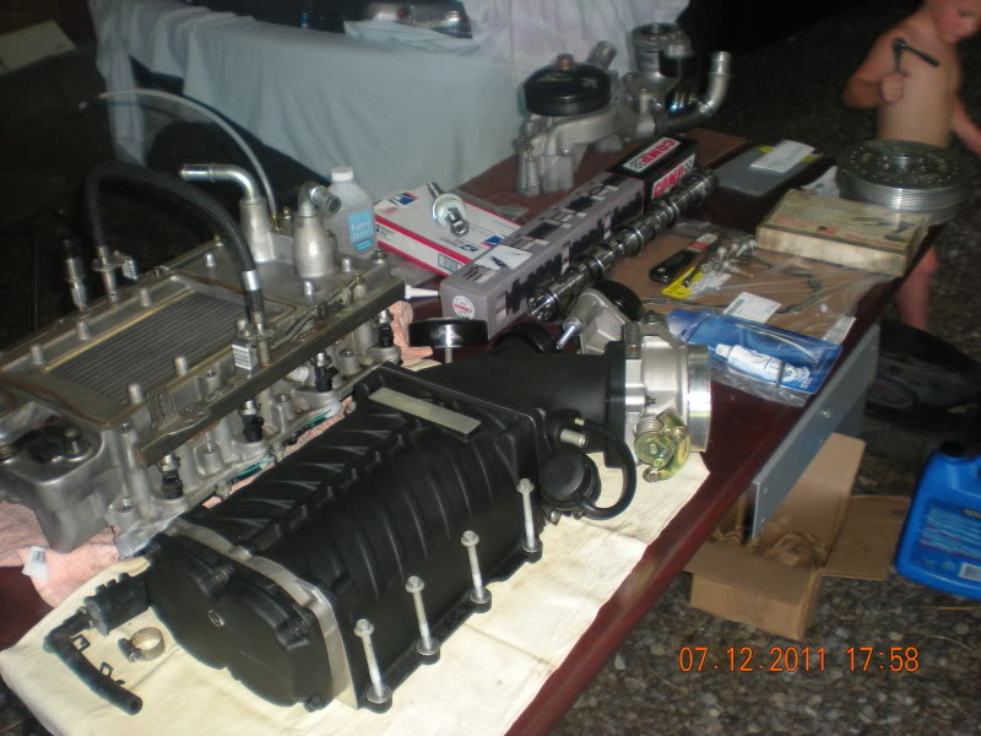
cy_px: 368
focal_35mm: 38
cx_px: 490
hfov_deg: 49.0
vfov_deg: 37.7
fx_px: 1077
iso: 100
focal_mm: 6.3
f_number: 3.1
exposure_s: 1/60
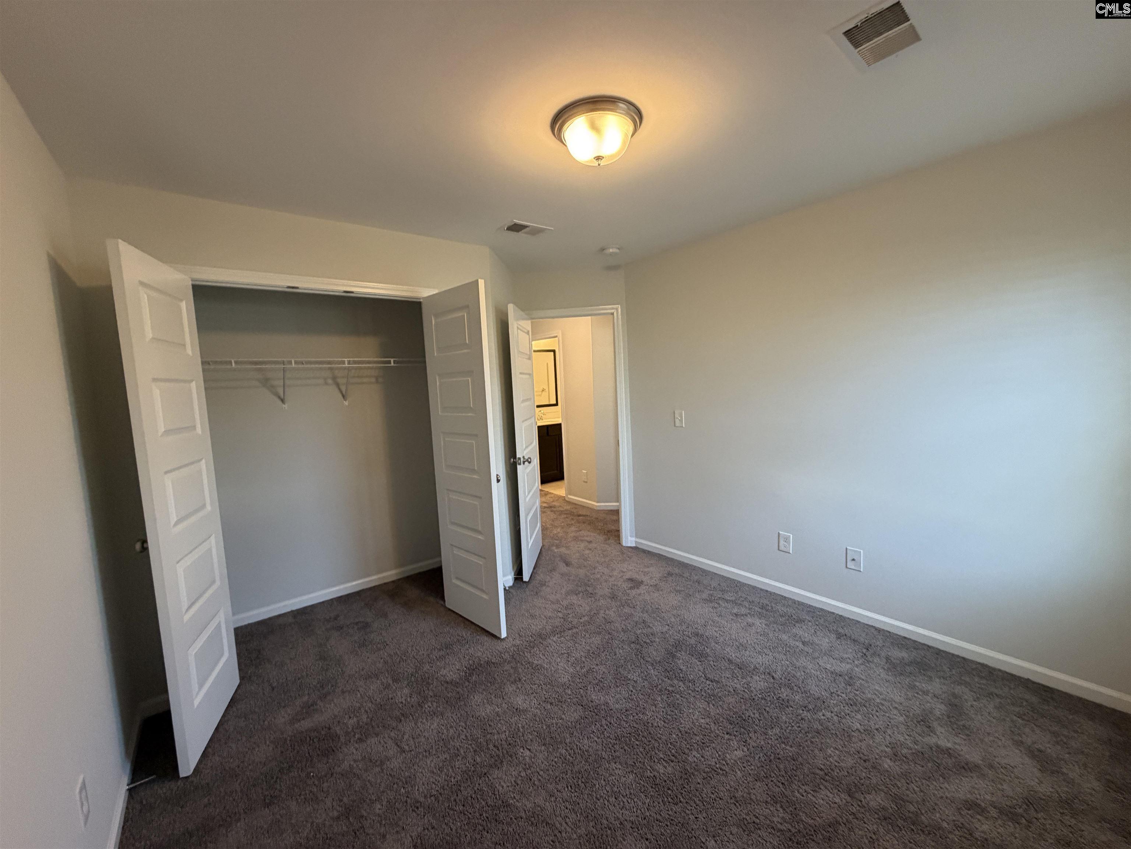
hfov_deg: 102.1
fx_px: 457
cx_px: 566
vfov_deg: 85.7
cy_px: 424
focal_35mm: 14
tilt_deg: -5.2
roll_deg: +3.2
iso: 320
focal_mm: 2.22
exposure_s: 1/120
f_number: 2.2
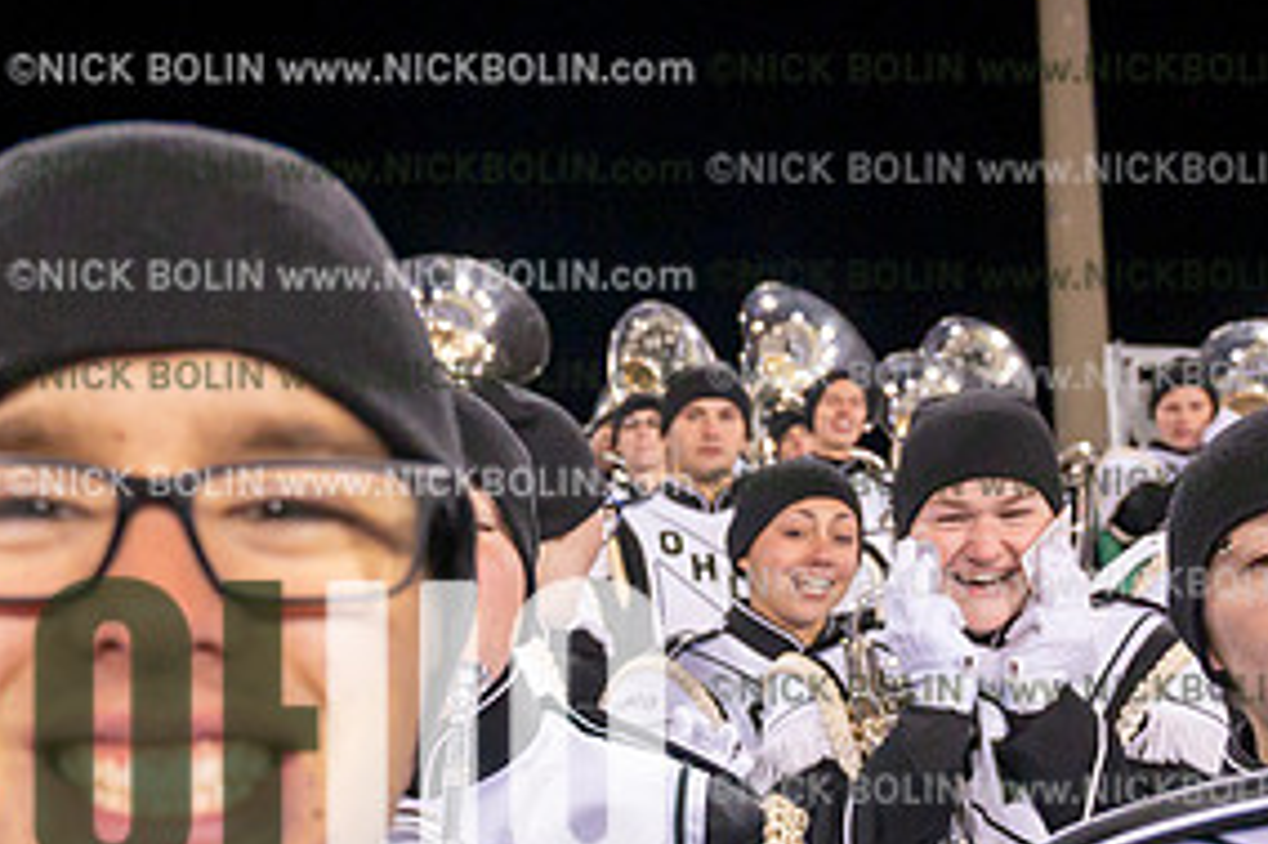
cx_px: 348
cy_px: 790
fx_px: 1725
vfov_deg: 26.4
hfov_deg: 39.5
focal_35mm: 49
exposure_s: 1/640
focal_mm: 24
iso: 5000
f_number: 4.5
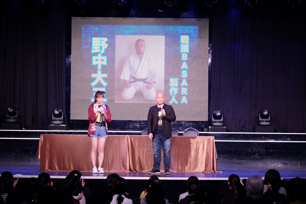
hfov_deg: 24.2
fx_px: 714
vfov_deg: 16.3
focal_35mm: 84
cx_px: 153
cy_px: 102
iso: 1250
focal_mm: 56
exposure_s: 1/160
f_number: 3.6
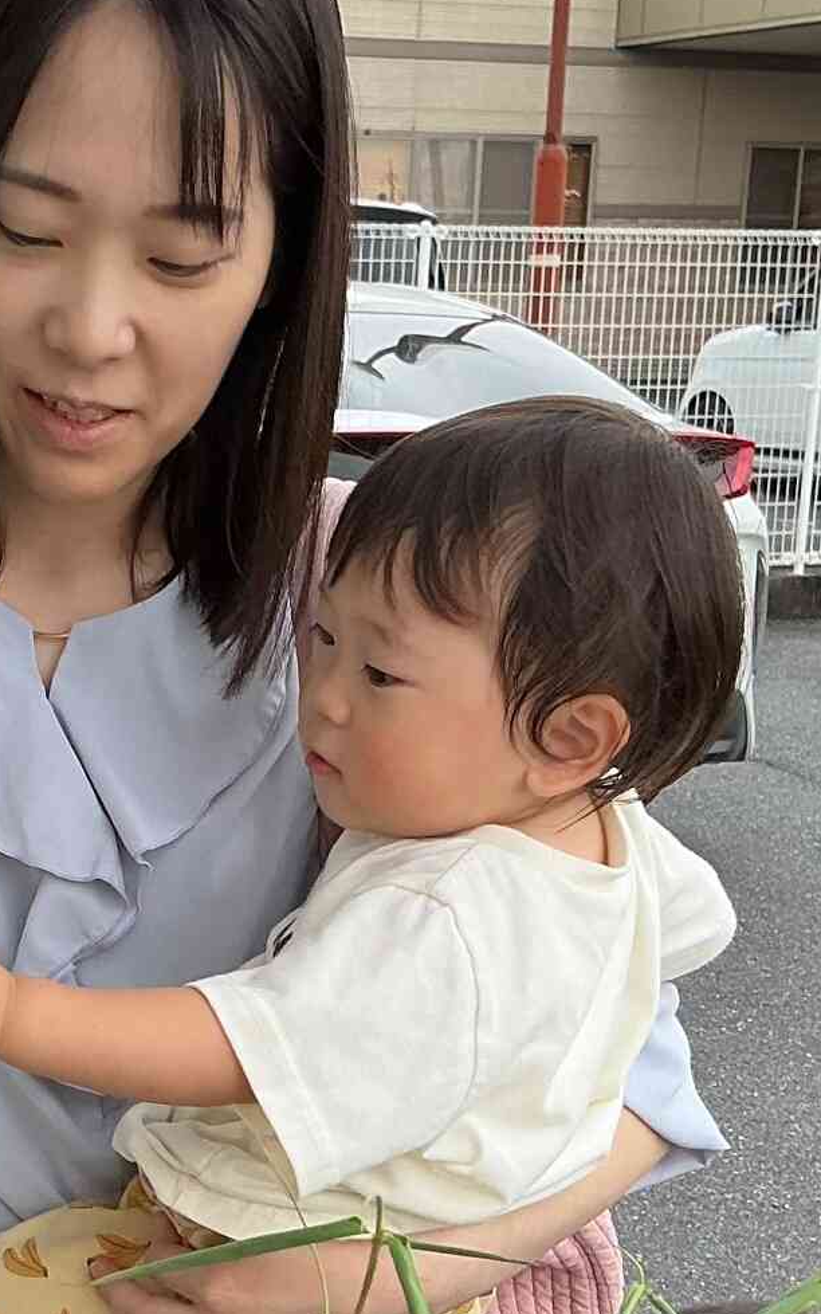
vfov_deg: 26.8
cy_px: 972
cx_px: 42
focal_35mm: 76
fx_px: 2720
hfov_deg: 16.9
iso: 50
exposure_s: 1/120
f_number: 1.8
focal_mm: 3
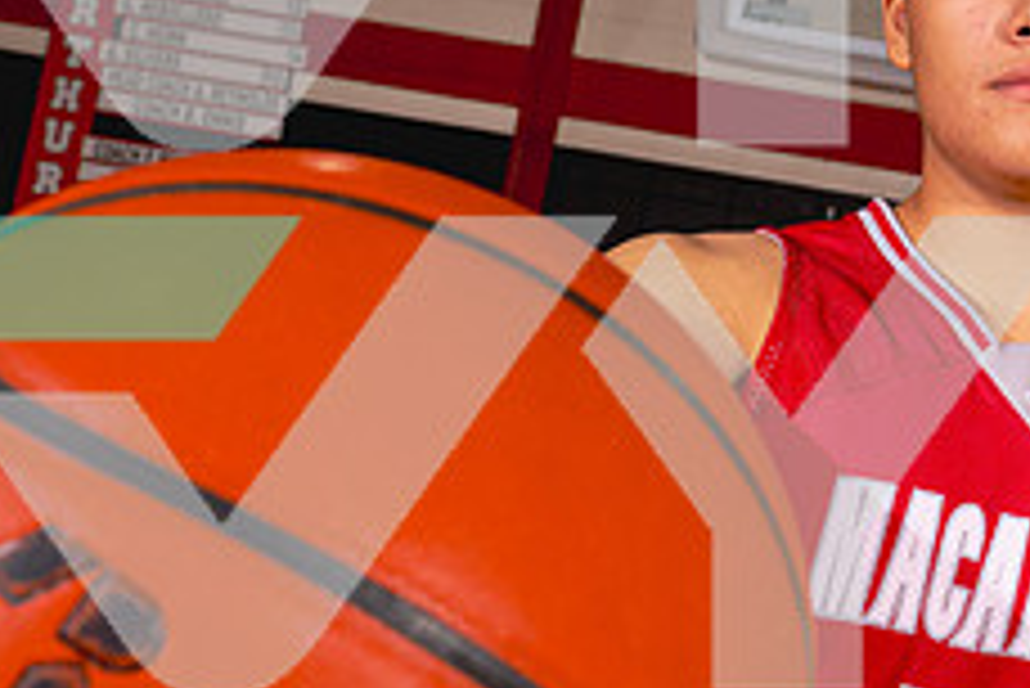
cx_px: 976
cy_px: 456
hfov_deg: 24.2
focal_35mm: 81
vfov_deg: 16.8
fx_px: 2319
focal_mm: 32
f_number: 8
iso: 800
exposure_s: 1/250
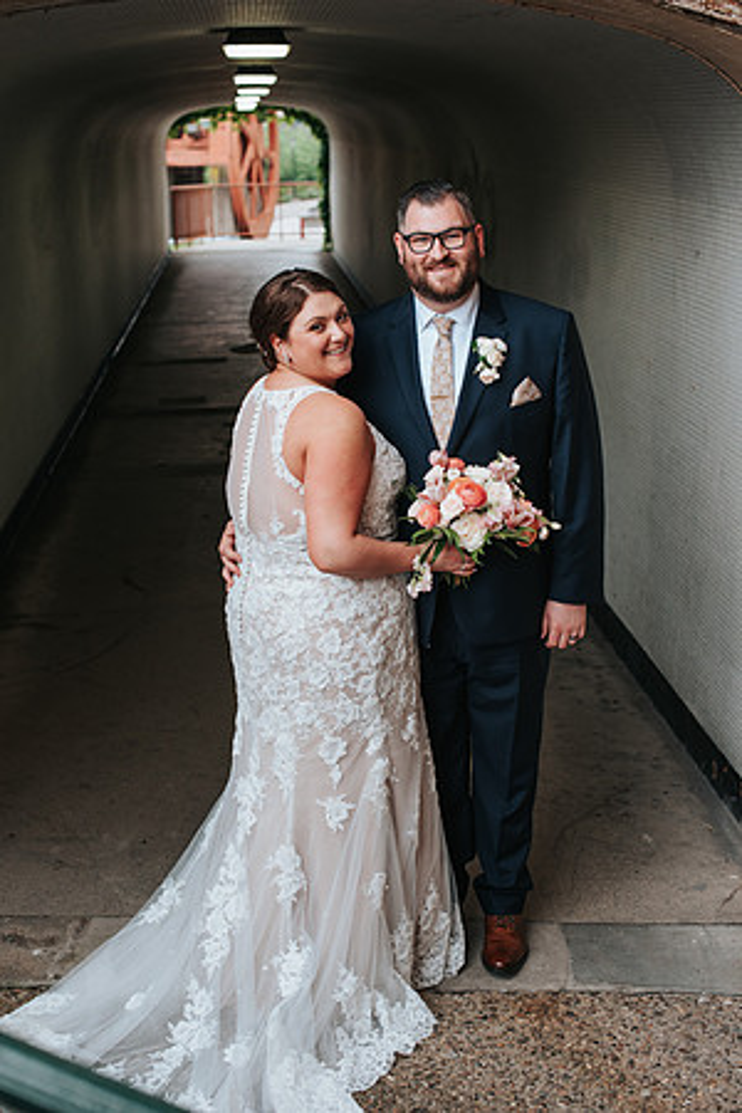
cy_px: 556
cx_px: 371
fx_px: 1546
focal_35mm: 50
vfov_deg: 39.6
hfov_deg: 27.0
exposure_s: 1/320
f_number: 4
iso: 400
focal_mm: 50
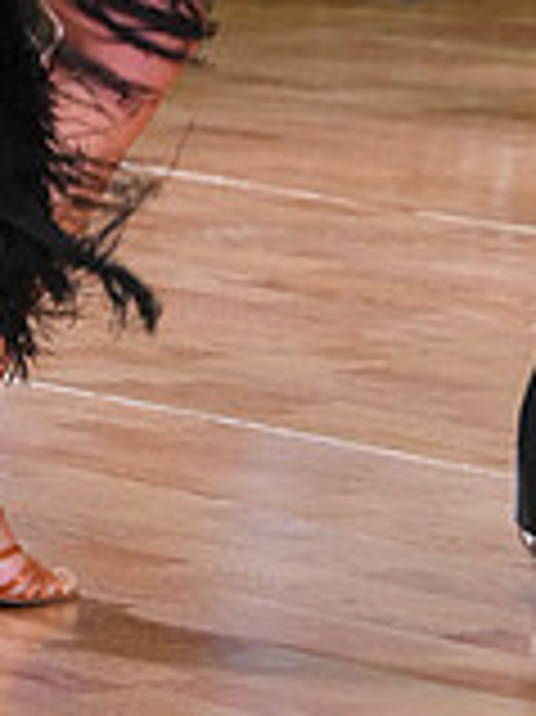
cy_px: -428
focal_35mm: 467
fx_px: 9654
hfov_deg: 3.2
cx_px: 182
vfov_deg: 4.2
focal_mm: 133
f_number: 6.3
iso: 4000
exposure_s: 1/200
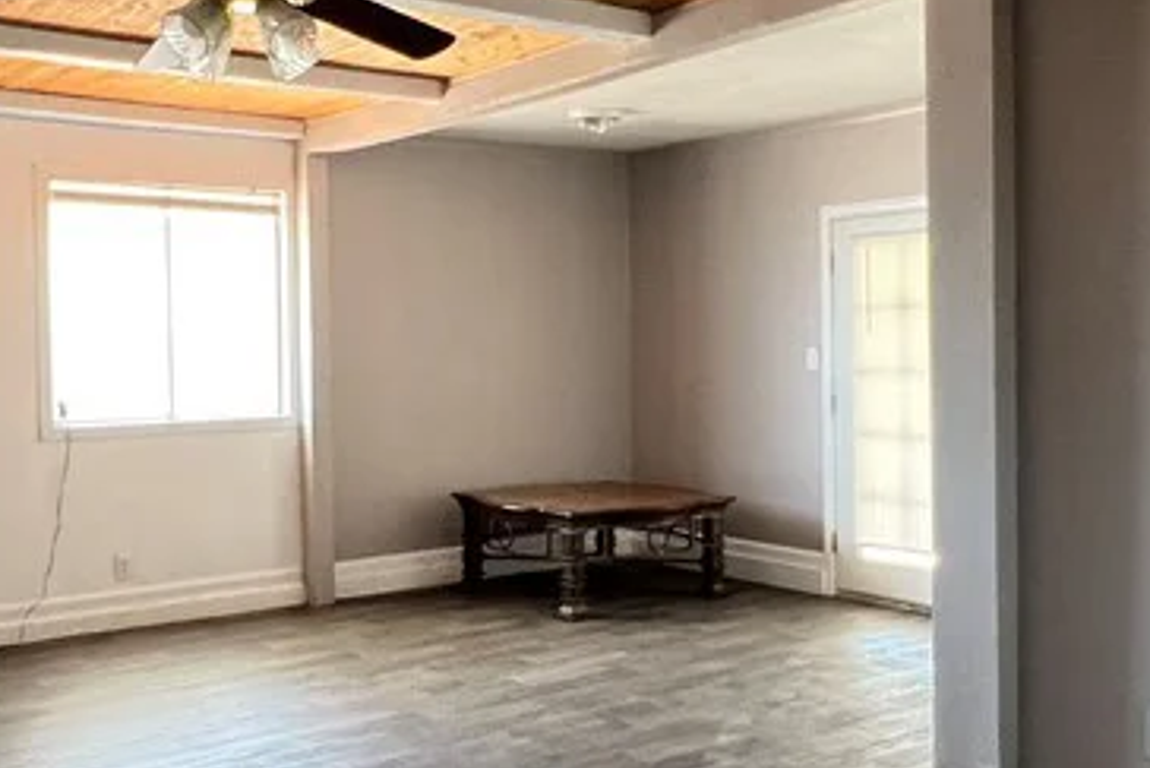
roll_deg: +1.1
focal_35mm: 38
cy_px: 395
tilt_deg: -3.6
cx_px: 562
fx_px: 1214
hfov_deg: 50.7
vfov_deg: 35.1
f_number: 1.8
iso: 250
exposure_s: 1/58
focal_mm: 1.57
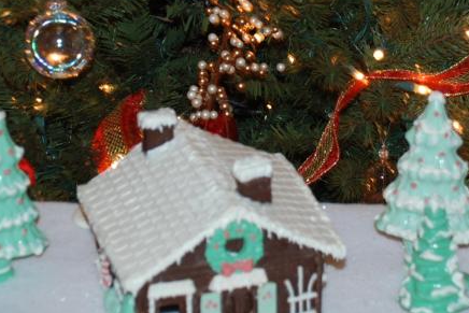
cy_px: 172
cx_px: 201
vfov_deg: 15.5
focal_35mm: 88
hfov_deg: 23.1
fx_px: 1147
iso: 100
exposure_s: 1/8
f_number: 4.2
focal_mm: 32
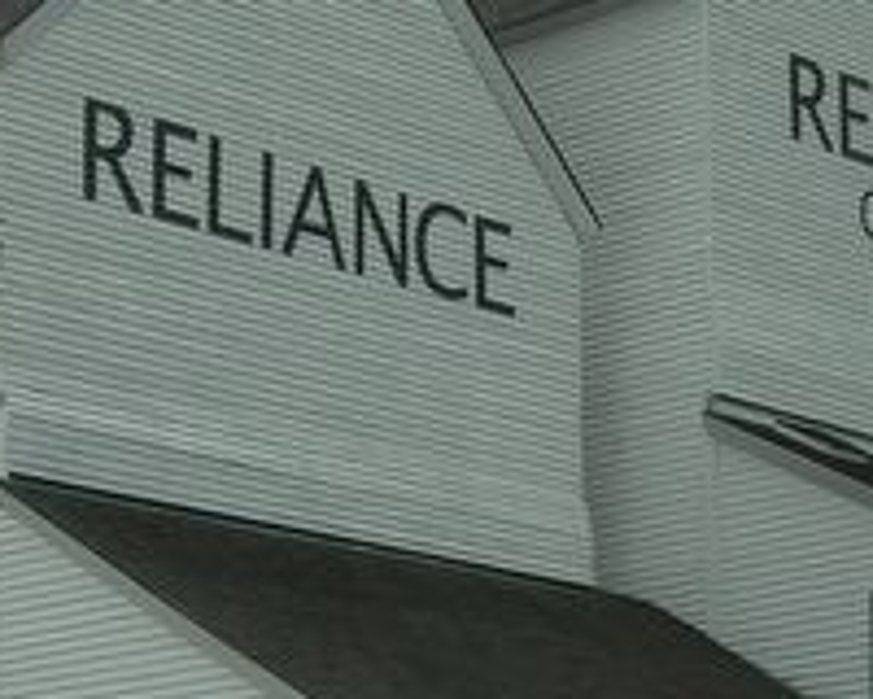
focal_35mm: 148
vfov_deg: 10.4
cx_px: 467
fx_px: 3824
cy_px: 489
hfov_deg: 13.0
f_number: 4.8
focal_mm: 7.8
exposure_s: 1/182
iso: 50
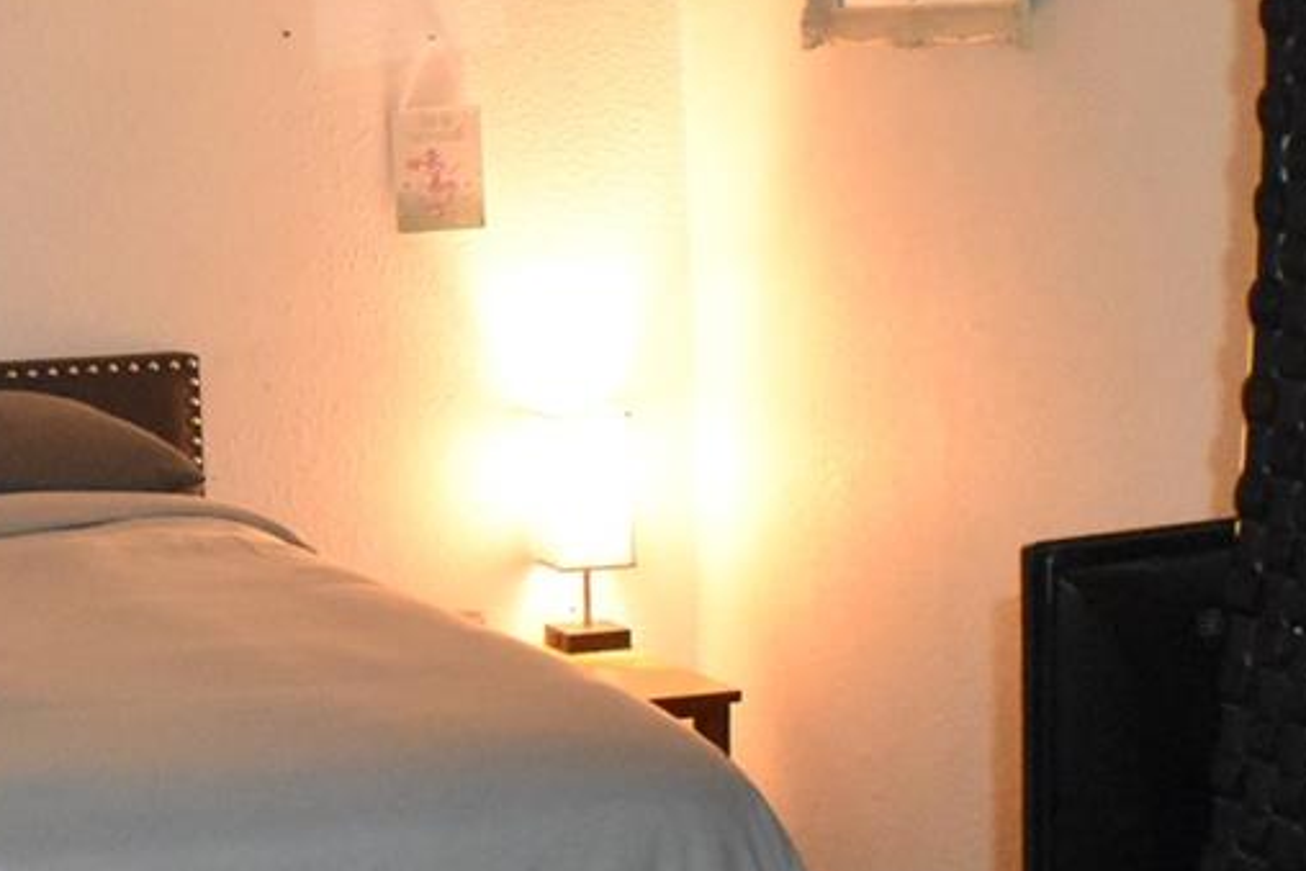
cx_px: -239
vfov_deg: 12.6
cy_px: 391
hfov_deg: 17.9
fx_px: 3940
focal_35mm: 109
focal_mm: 23
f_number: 3.8
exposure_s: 1/60
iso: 6400
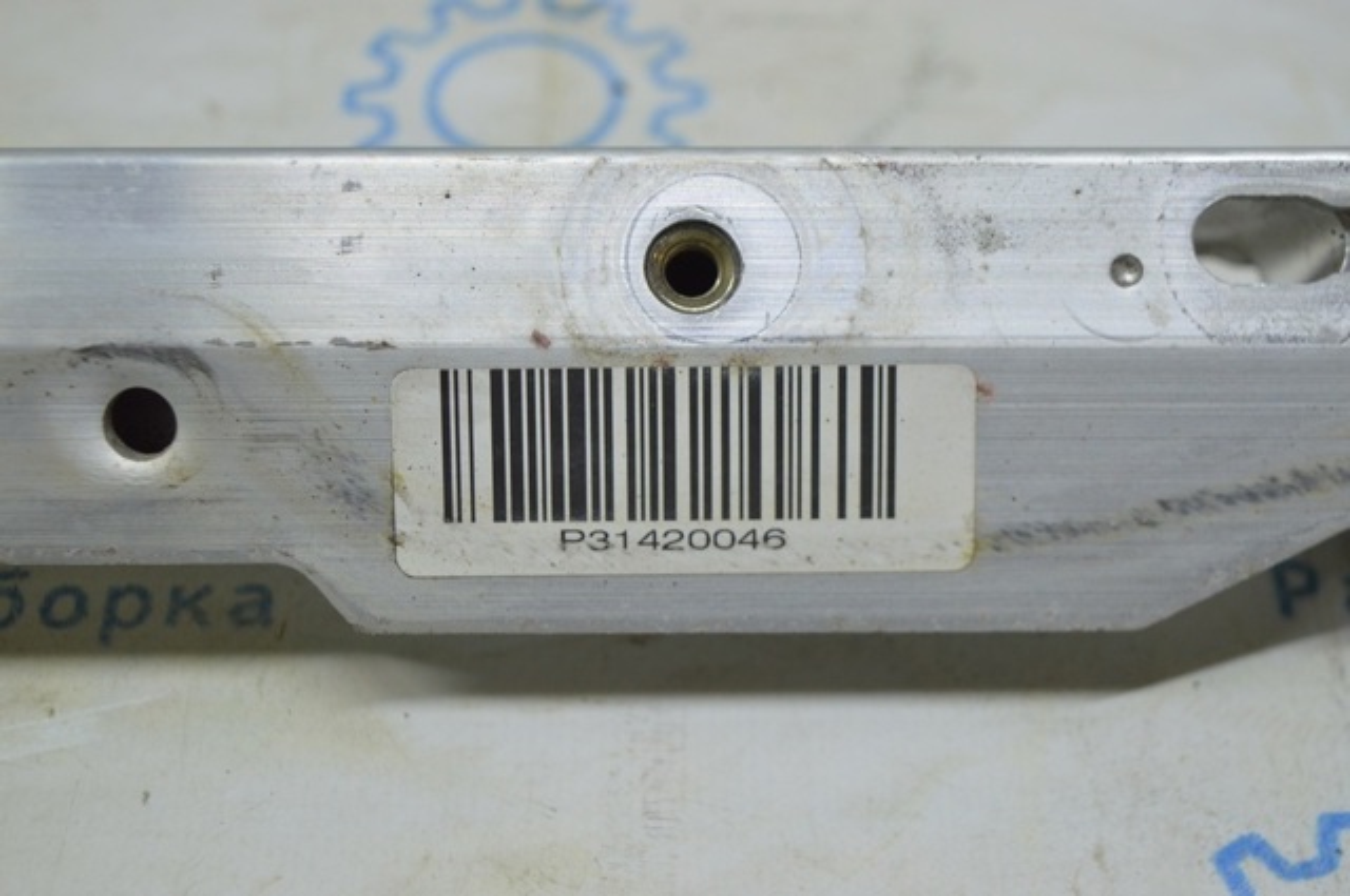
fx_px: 2247
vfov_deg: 22.6
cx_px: 675
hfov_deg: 33.4
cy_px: 448
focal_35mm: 60
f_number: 4.8
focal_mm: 40
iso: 400
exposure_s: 1/50
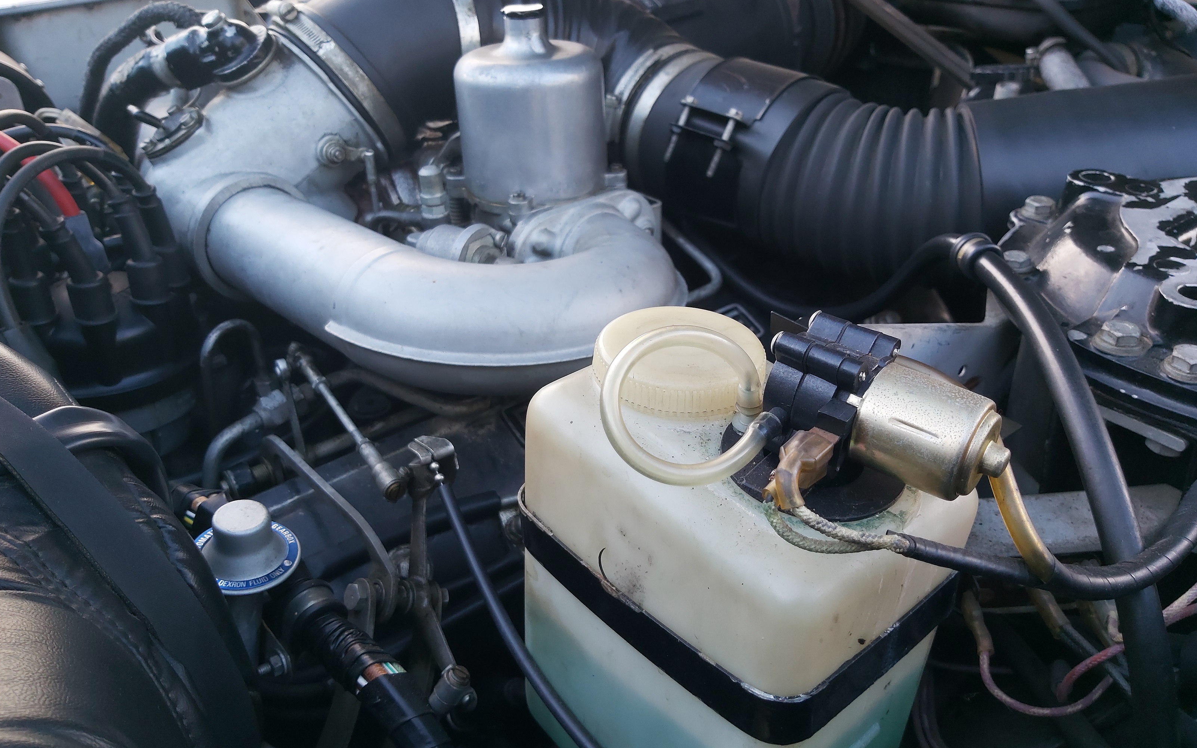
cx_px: 603
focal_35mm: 28
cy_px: 377
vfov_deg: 44.5
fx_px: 913
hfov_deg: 66.5
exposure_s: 1/120
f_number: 1.7
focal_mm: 3.92
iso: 125
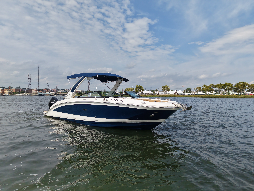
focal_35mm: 24
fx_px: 176
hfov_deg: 71.6
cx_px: 127
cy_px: 96
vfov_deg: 56.8
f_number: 1.8
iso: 100
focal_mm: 8.67
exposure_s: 1/400
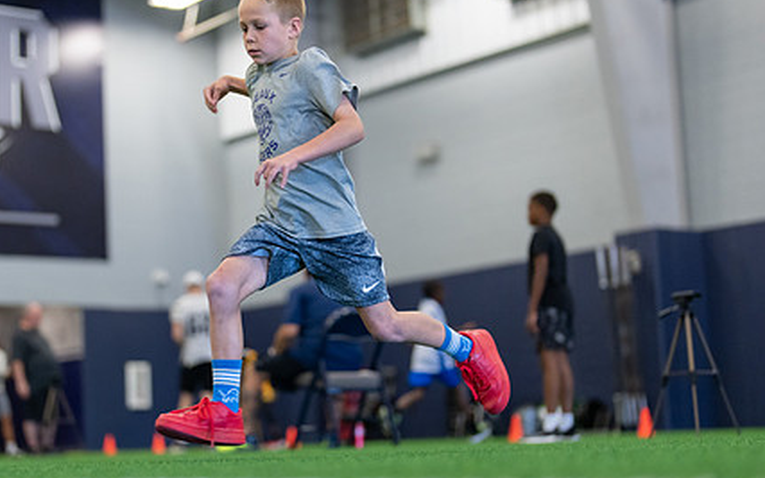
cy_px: 260
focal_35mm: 75
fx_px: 1564
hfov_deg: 27.4
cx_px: 301
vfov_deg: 17.4
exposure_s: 1/1000
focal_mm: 50
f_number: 1.2
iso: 1600
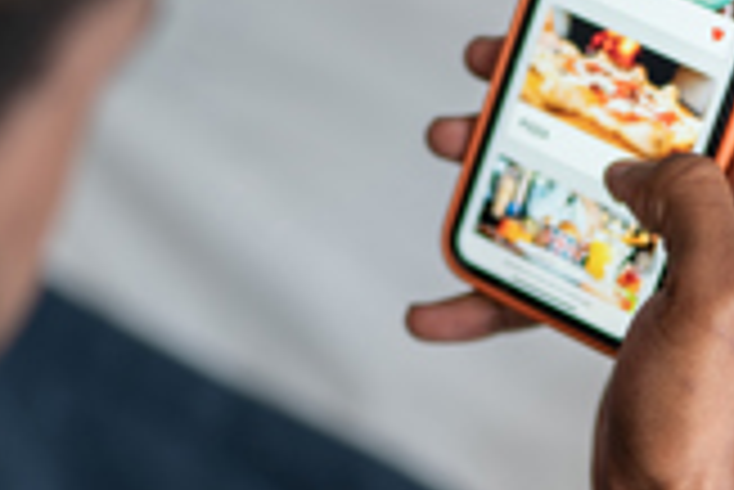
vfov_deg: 10.2
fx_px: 2755
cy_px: 301
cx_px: 518
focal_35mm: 135
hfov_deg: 15.1
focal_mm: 35
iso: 125
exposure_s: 1/100
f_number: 1.2
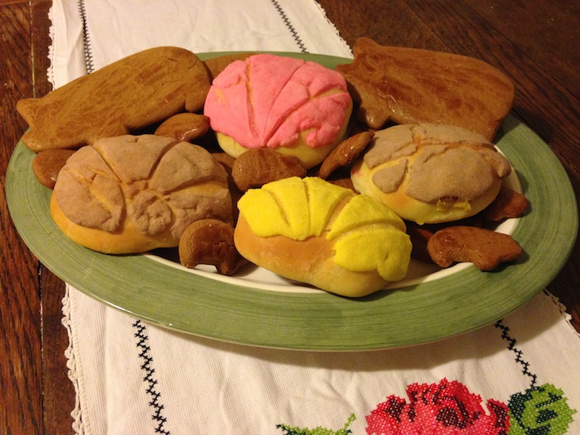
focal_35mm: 33
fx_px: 553
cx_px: 290
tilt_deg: -47.2
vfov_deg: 42.9
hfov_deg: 55.4
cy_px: 218
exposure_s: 1/20
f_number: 2.4
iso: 320
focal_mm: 4.12
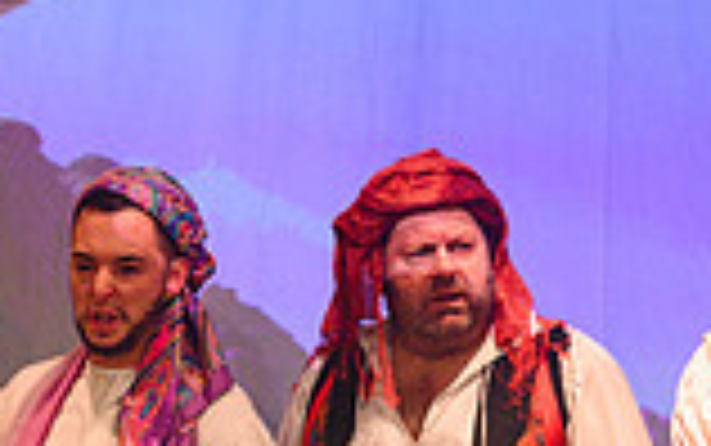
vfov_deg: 2.2
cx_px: -238
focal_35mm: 598
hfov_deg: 3.5
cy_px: 426
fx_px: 11596
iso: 640
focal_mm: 160
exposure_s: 1/200
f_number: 2.8
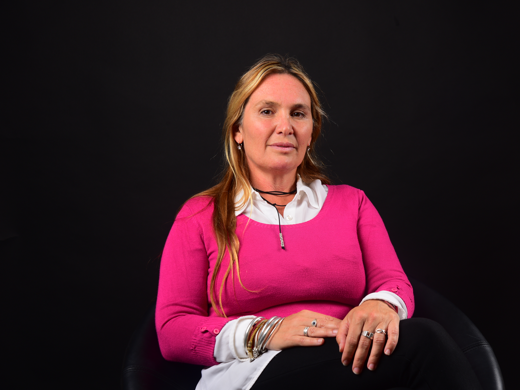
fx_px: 1067
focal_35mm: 71
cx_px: 283
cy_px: 196
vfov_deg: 20.7
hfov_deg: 27.4
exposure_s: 1/200
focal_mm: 65
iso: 100
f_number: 9
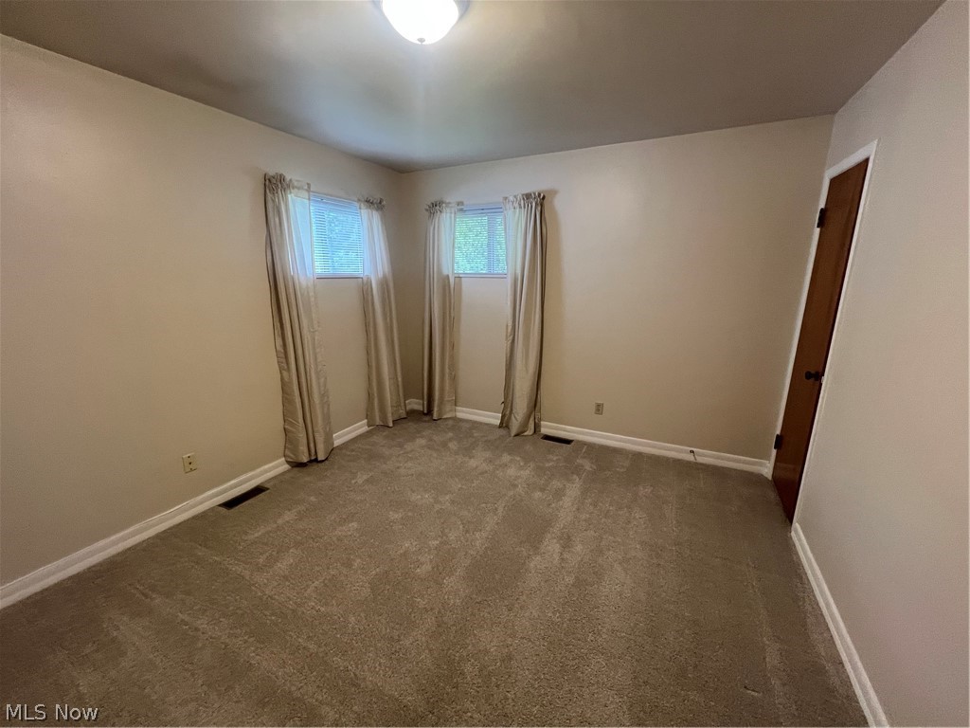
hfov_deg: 106.2
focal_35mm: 13
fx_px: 364
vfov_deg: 89.9
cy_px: 364
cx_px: 485
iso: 250
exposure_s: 1/60
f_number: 1.8
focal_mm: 1.57
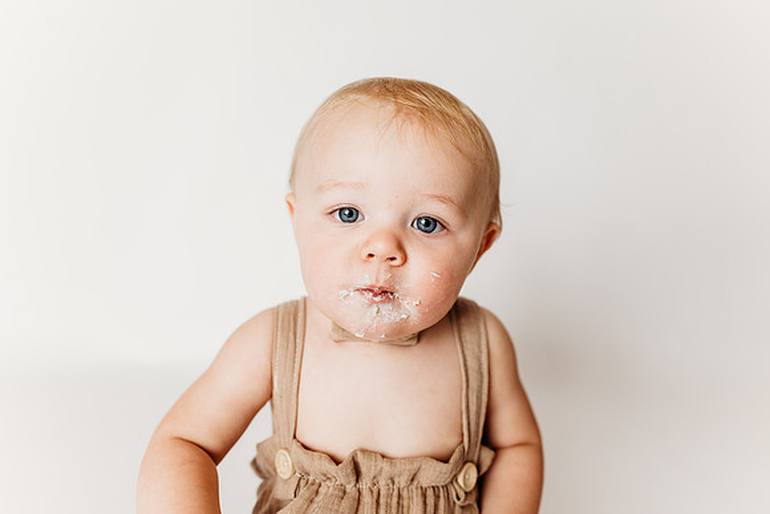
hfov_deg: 73.7
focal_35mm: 24
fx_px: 513
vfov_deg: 53.2
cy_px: 257
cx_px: 385
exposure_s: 1/200
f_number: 2.8
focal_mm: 24
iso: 100
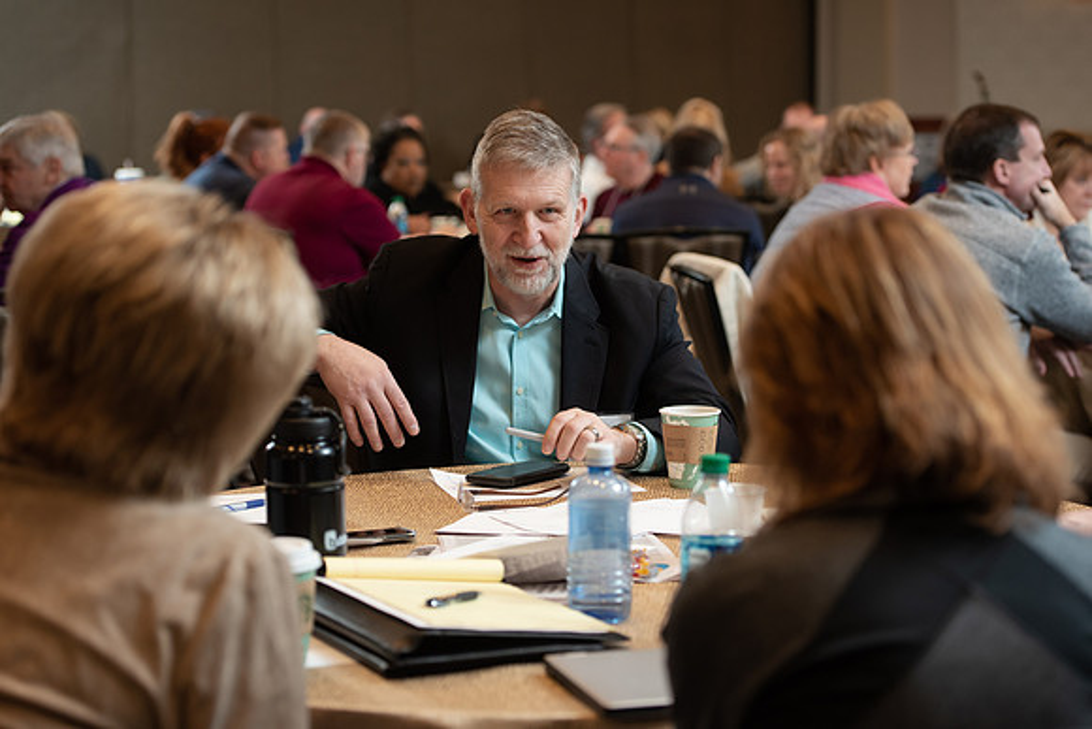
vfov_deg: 17.5
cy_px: 364
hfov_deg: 26.0
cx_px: 546
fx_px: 2366
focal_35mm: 78
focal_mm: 78
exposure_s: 1/160
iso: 1250
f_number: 4
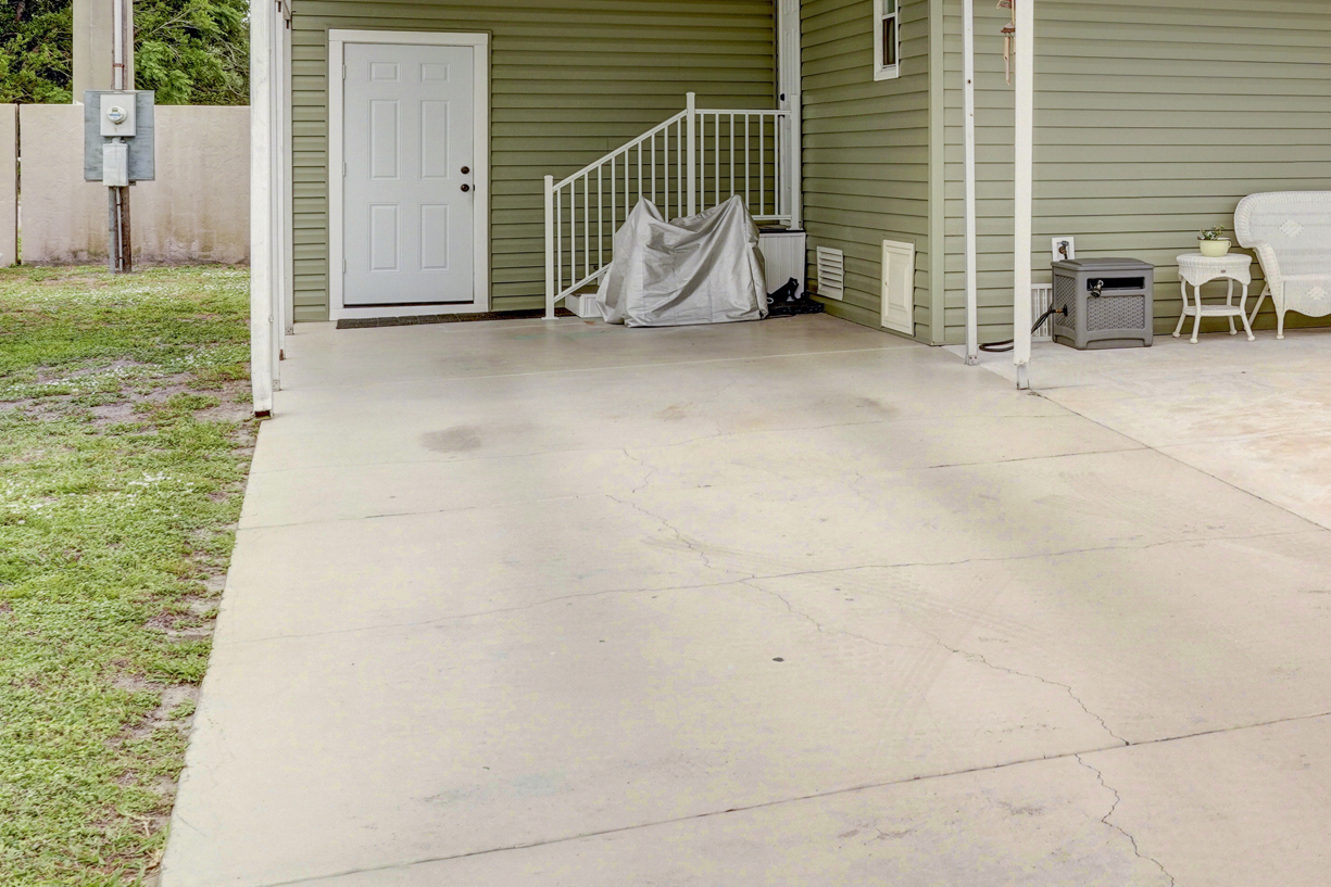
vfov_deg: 25.9
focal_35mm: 51
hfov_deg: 35.3
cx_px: 1327
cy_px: 145
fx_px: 1886
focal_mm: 25
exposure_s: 1/1000
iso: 400
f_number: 8
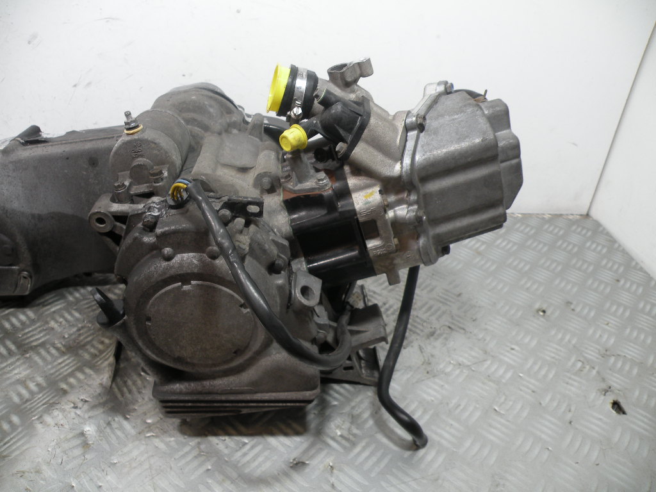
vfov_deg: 51.4
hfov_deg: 65.3
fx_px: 512
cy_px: 246
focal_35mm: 27
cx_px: 328
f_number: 2.8
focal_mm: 4.7
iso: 65
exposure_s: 1/60.1
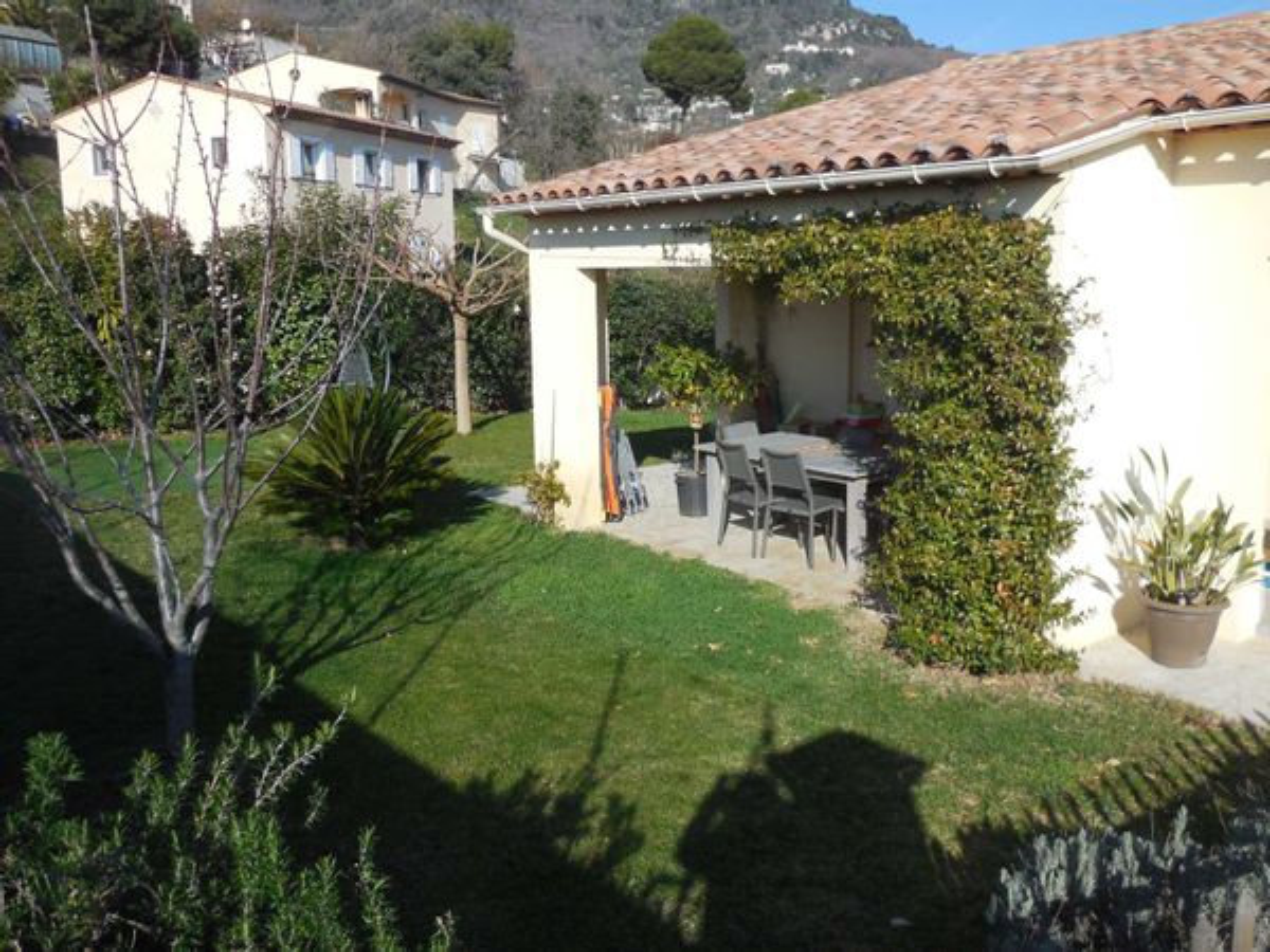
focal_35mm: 34
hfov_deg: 54.0
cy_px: 476
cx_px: 635
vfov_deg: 41.8
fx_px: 1247
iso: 125
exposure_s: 1/1600
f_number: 3.4
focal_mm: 6.1
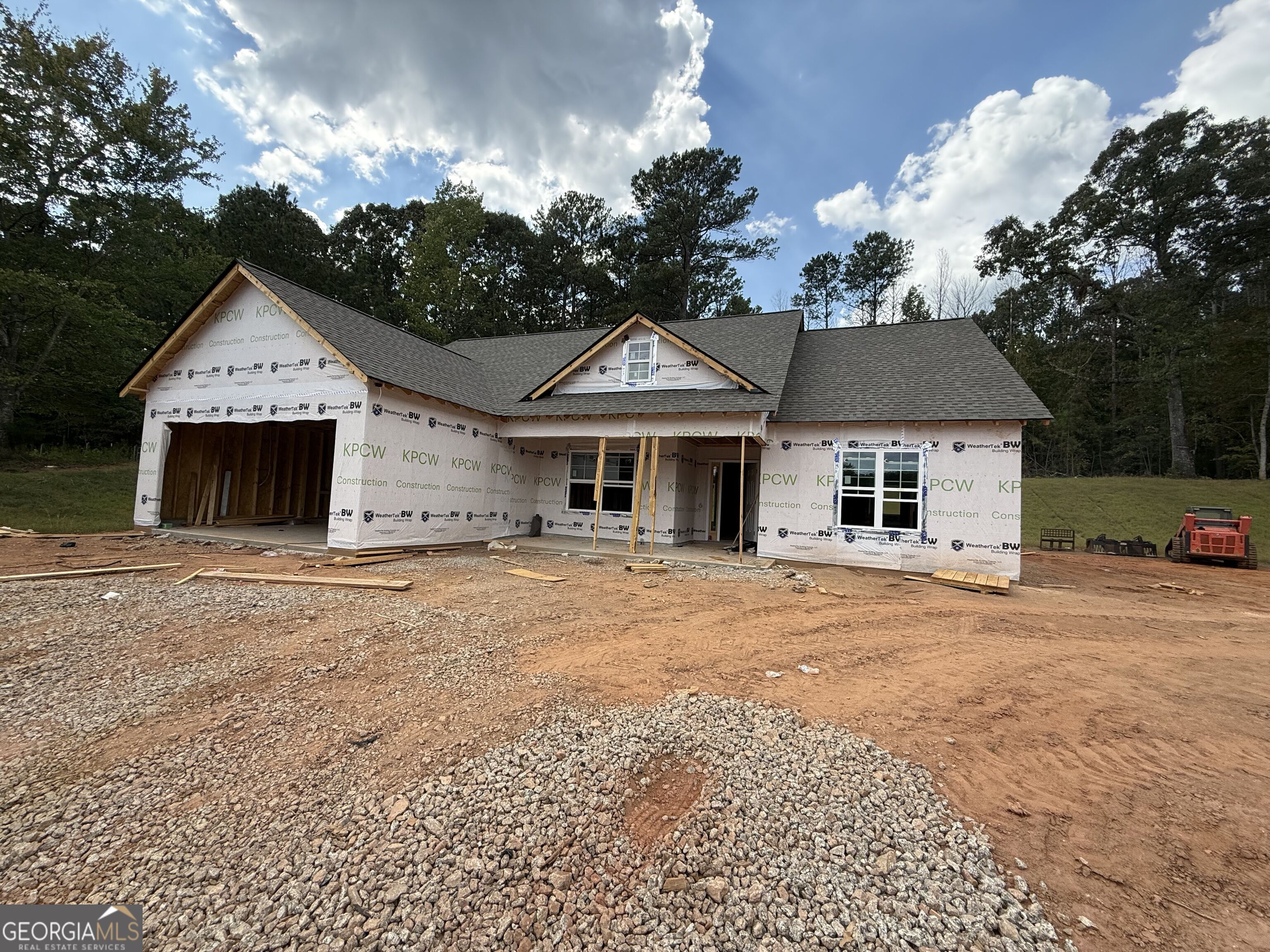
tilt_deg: +4.6
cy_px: 476
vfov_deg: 85.7
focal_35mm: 14
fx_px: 514
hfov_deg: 102.1
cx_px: 635
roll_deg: -2.6
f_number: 2.2
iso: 64
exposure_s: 1/1001
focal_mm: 2.22
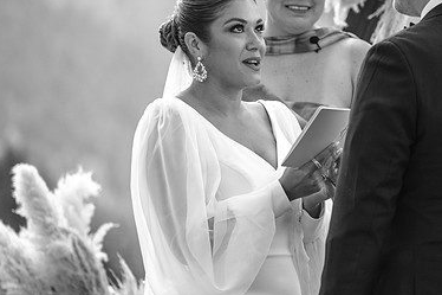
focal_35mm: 301
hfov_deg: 6.8
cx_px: 307
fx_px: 3694
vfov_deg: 4.6
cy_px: 104
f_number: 2.8
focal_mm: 129.2
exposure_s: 1/950
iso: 400
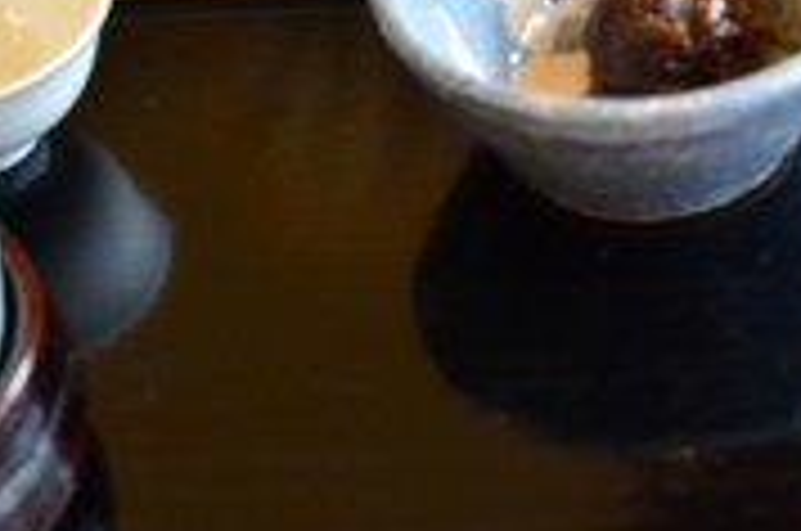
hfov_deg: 16.0
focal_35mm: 128
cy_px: 97
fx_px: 2843
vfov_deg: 10.6
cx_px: 248
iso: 800
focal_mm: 38
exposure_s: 1/20
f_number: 4.5
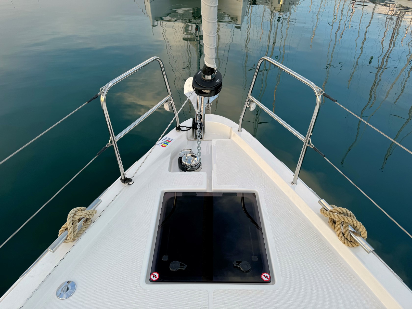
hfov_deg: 71.6
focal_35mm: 24
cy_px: 154
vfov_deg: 56.8
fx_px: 286
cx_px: 206
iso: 80
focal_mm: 6.76
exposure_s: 1/333
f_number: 1.78
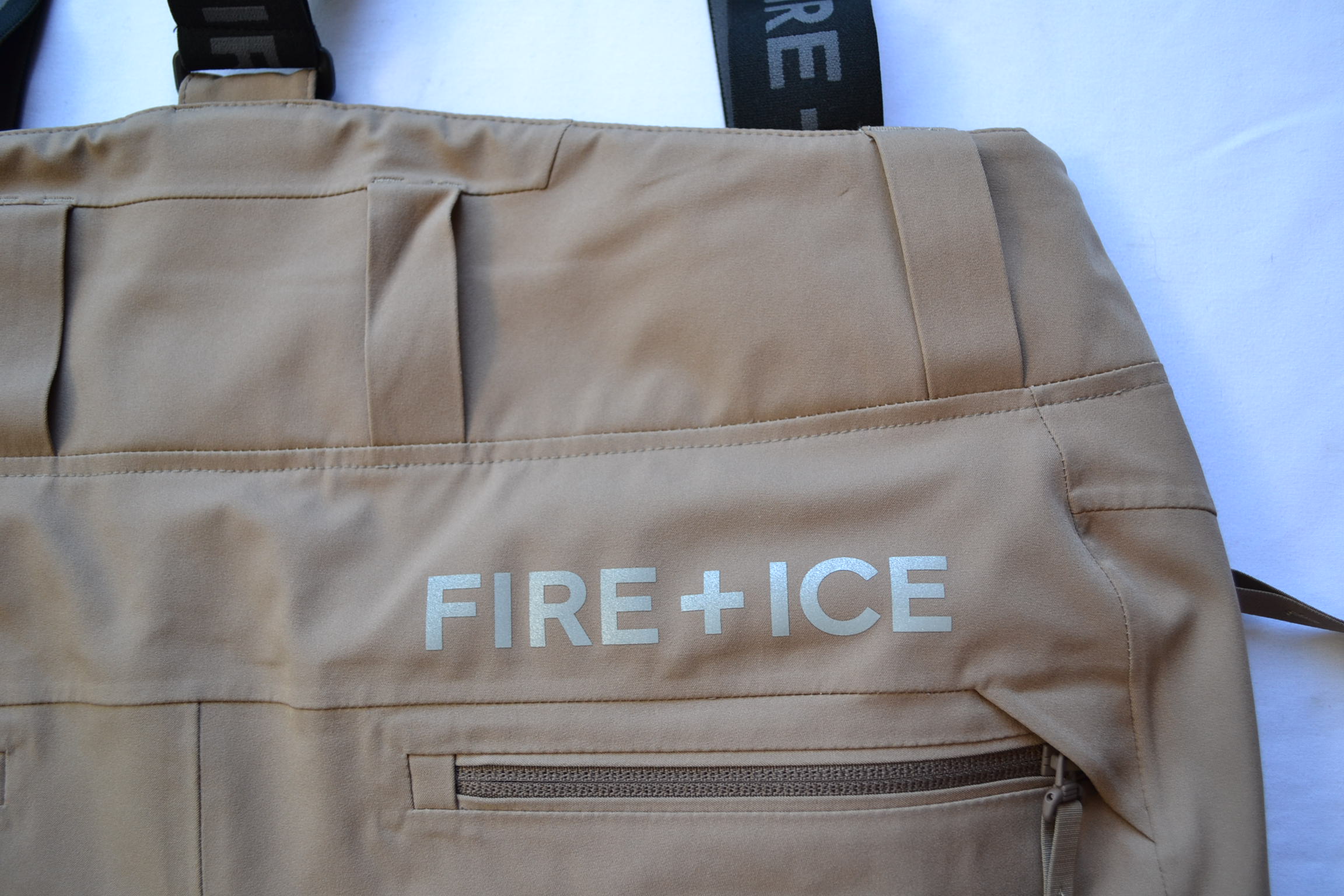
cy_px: 448
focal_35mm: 30
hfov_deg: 61.9
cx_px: 672
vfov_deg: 43.6
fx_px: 1120
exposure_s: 1/60
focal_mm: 20
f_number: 4
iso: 400
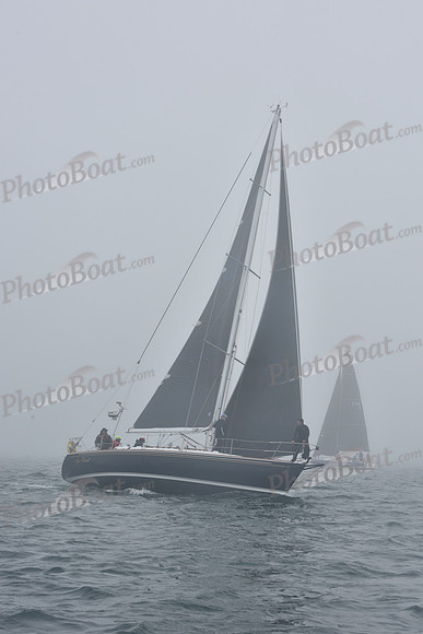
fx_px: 1233
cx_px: 212
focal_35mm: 70
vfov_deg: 28.8
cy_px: 317
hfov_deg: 19.5
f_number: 11
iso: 250
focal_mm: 70
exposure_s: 1/800
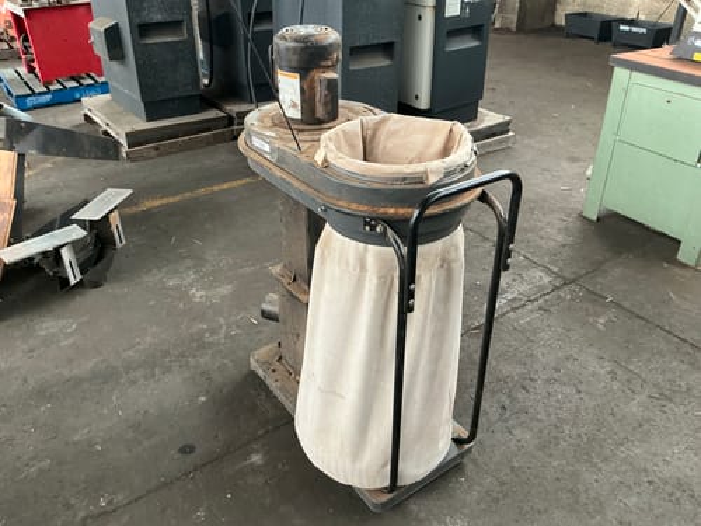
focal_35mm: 28
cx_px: 350
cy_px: 263
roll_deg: -0.1
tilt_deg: -31.8
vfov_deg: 49.7
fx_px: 567
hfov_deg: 63.4
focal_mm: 3
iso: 160
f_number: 1.8
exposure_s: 1/60
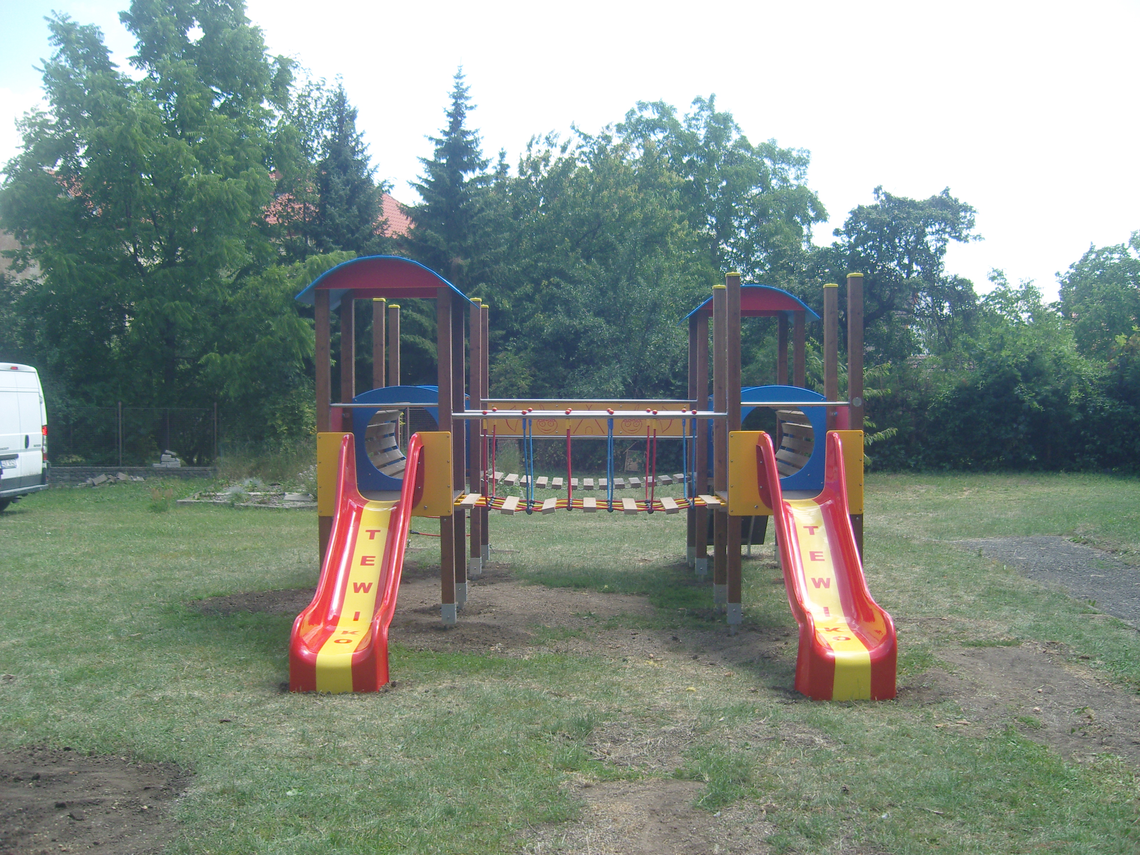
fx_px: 1120
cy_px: 428
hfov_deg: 54.0
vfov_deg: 41.8
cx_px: 570
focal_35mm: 34
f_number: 7
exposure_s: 1/100
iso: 100
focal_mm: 7.3
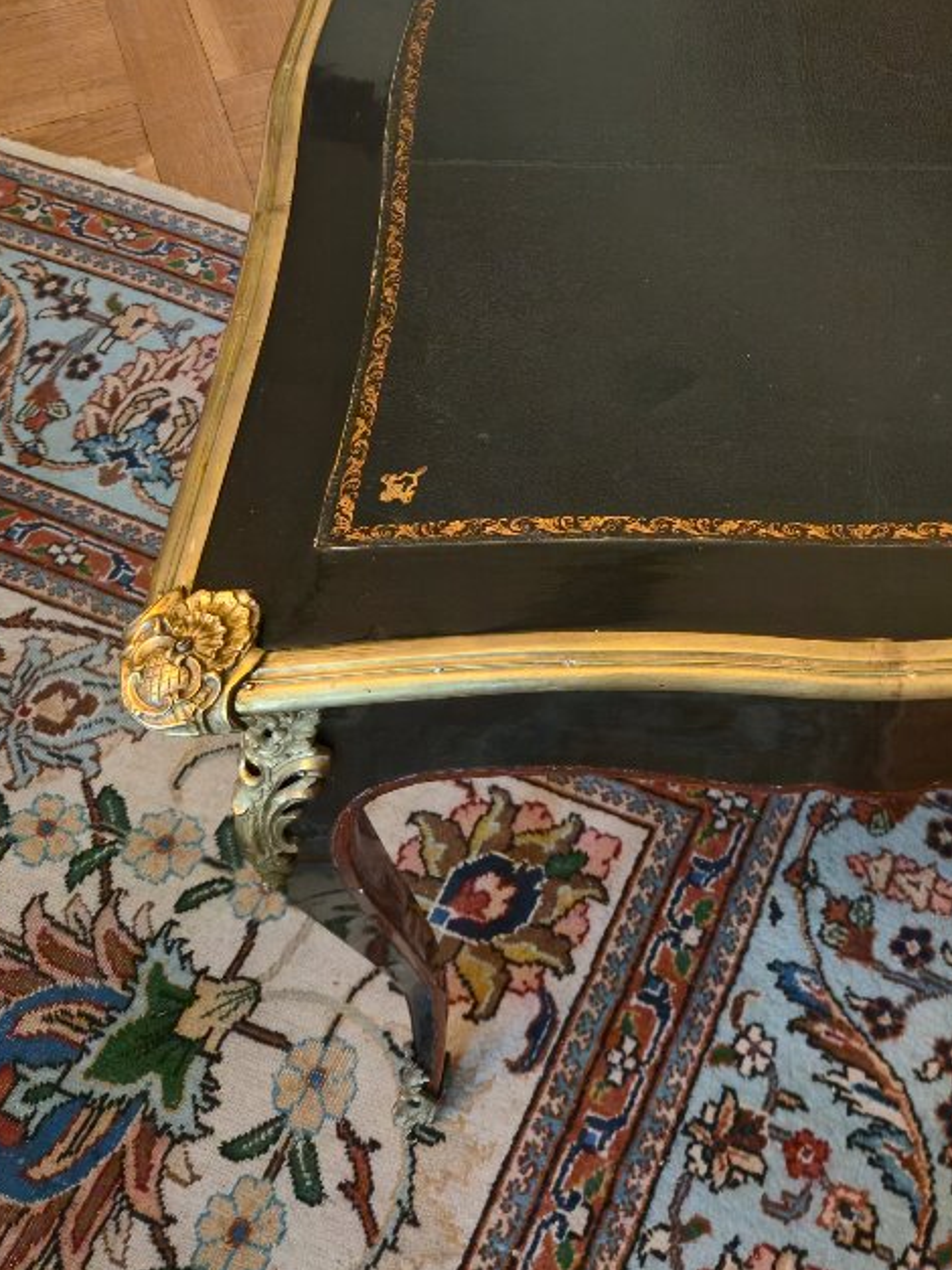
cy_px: 190
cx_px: 853
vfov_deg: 40.5
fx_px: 1614
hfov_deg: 31.4
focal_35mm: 44
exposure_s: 1/25
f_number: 1.8
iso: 800
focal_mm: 5.4
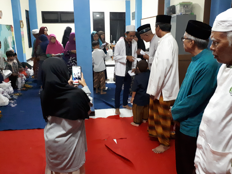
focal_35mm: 32
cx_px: 125
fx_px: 214
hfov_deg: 56.7
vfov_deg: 44.2
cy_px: 86
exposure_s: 1/17
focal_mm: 3.6
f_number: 1.9
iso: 1000
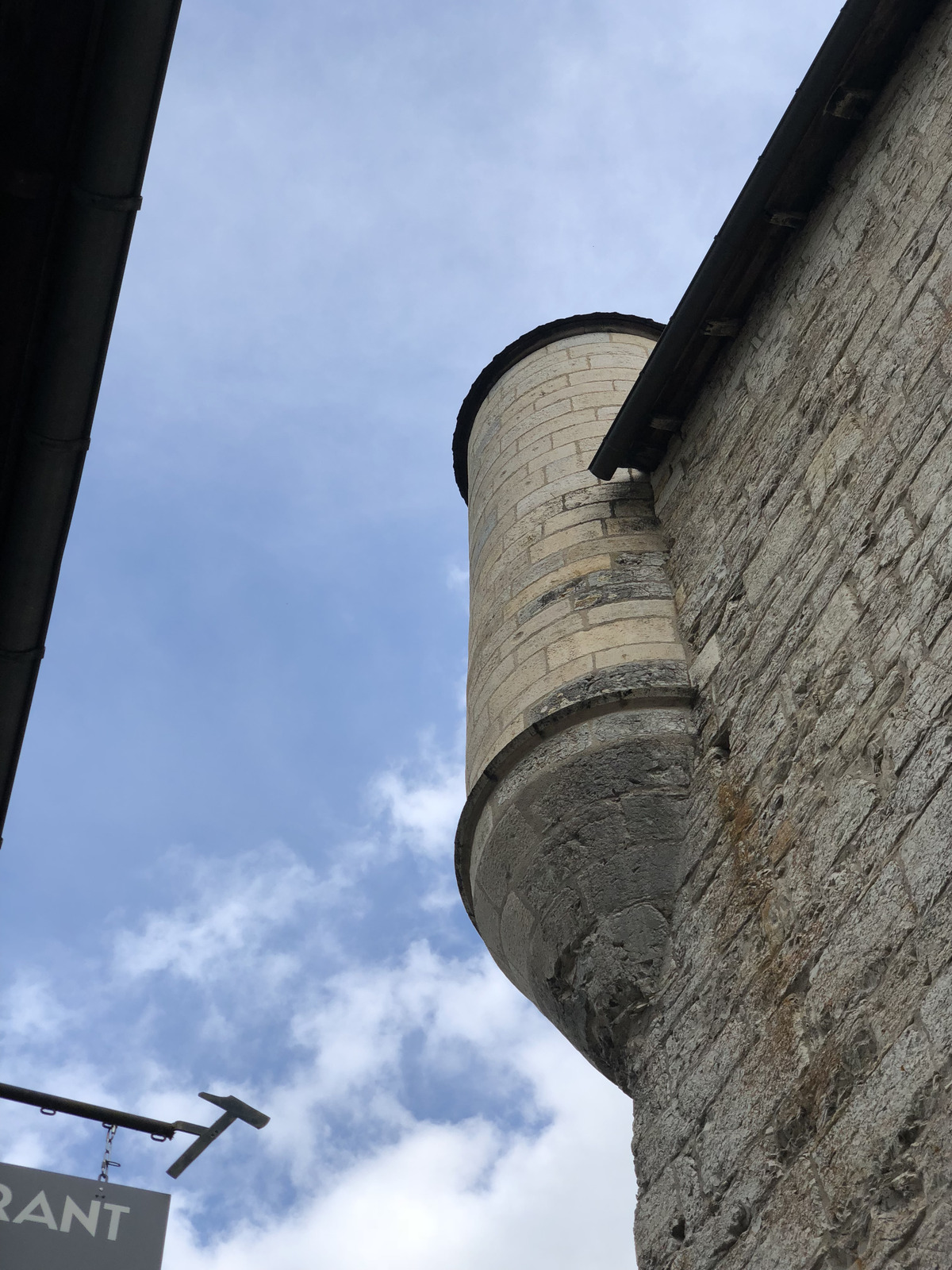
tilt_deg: +62.0
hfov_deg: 28.0
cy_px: 635
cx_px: 476
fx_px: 1907
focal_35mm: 52
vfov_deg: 36.8
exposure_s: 1/649
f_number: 2.4
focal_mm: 6
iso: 16
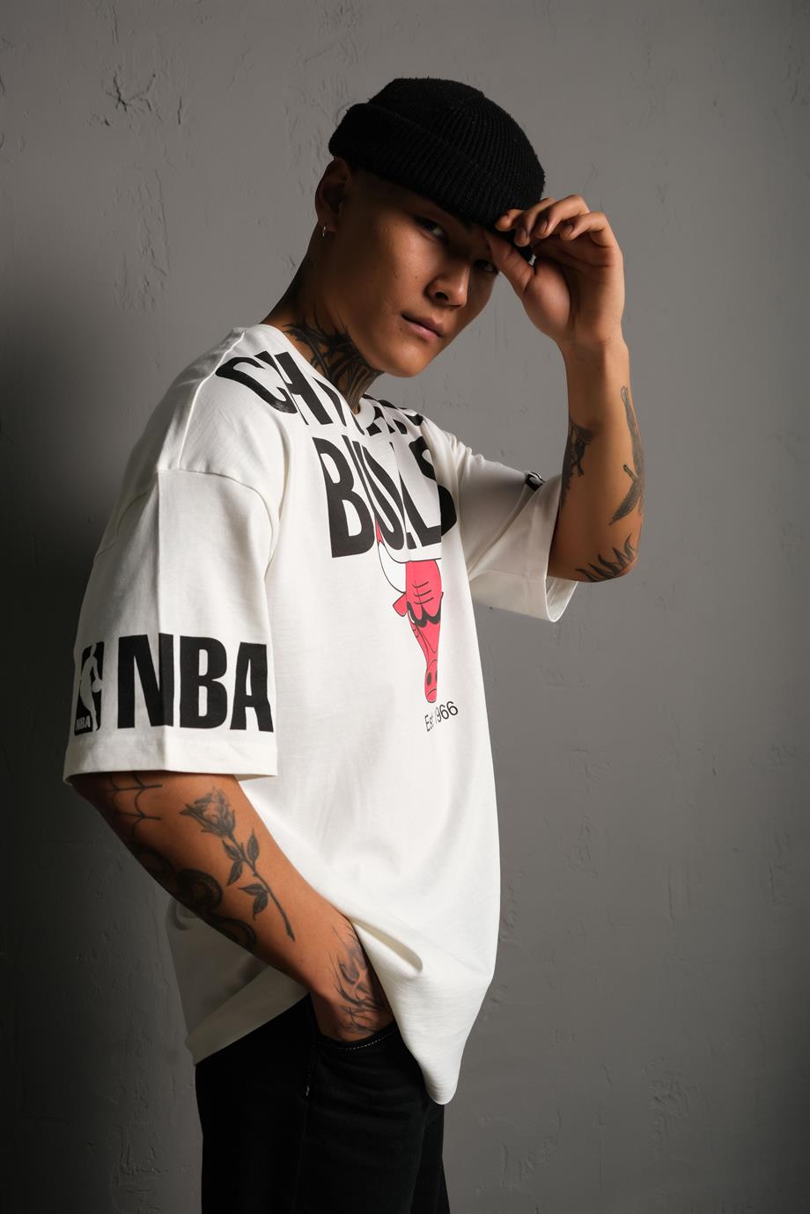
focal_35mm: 33
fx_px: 1114
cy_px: 607
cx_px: 405
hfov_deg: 40.0
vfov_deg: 57.2
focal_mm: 22.3
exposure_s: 1/160
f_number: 5
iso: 160
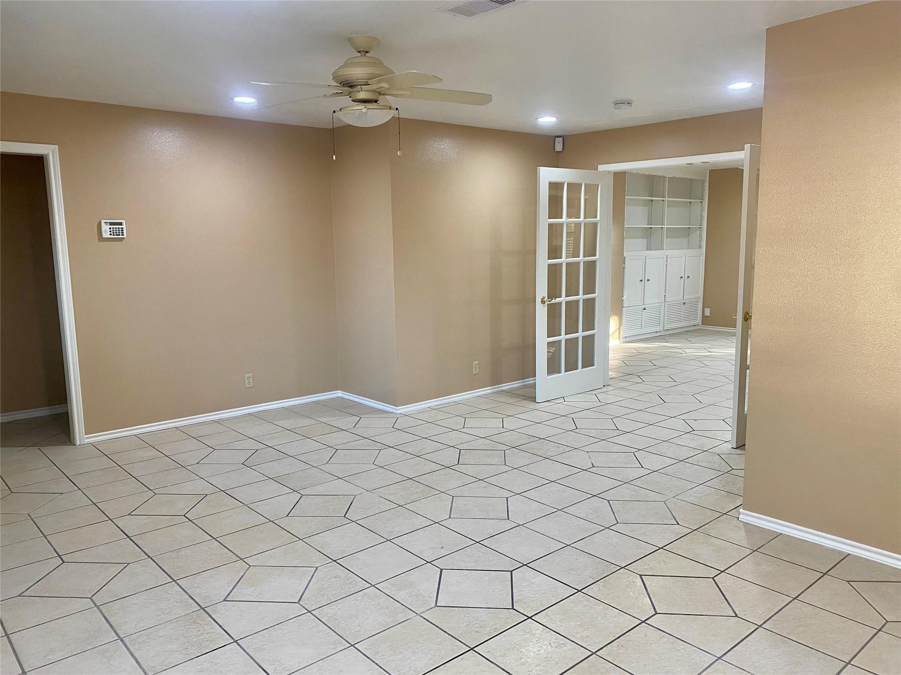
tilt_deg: -8.7
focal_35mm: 26
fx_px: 677
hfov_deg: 67.3
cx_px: 450
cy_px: 338
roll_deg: +0.3
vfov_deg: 53.1
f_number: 1.8
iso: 125
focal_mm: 4.25
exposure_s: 1/75
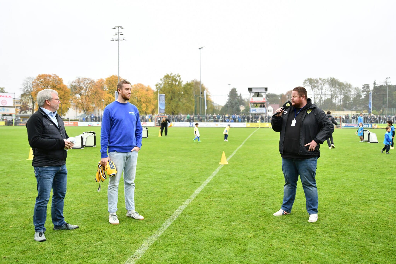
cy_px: 132
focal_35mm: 31
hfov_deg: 60.3
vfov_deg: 42.3
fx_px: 341
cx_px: 198
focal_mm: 31
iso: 1000
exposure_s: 1/1000
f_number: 2.8
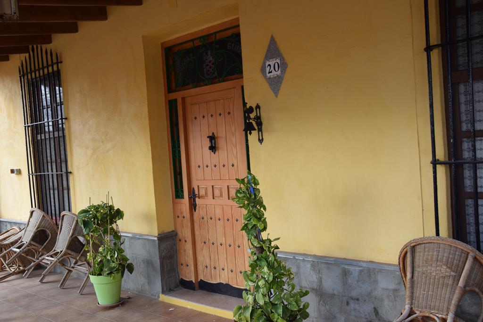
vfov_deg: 40.0
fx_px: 443
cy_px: 161
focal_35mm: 33
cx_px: 242
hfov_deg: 57.2
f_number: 7.1
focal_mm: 22
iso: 400
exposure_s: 1/200
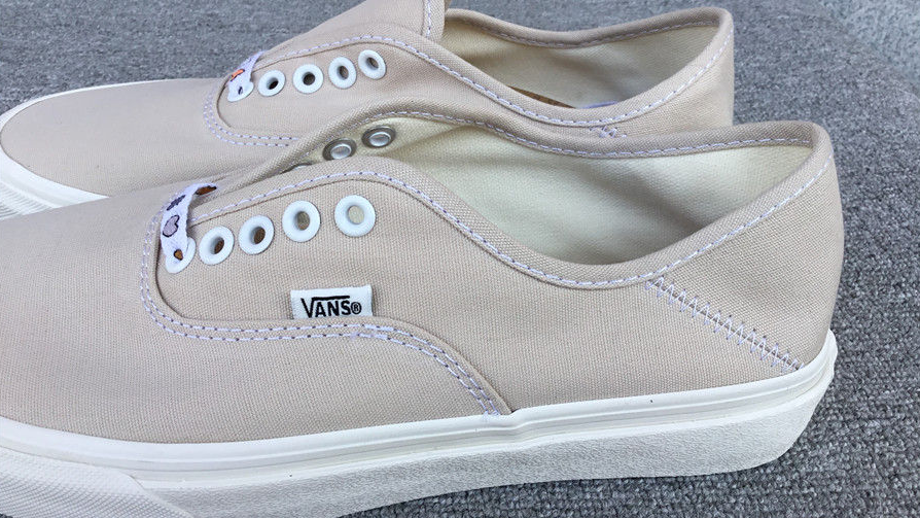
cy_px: 224
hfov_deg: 58.0
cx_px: 459
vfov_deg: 34.6
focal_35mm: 34
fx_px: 829
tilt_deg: -34.5
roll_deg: -2.1
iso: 25
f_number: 2.4
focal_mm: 3.3
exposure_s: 1/413
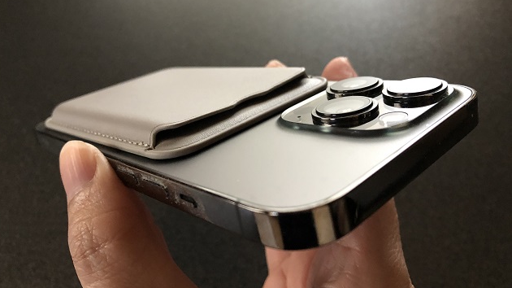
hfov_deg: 62.6
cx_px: 254
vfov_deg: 37.7
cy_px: 120
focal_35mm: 31
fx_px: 421
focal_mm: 3.99
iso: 100
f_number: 1.8
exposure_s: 1/7
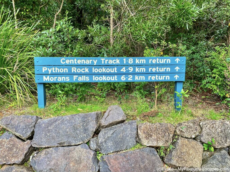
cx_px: 115
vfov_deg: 53.1
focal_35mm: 26
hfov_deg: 67.3
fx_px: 173
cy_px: 86
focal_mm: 4.25
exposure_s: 1/121
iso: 50
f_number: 1.8
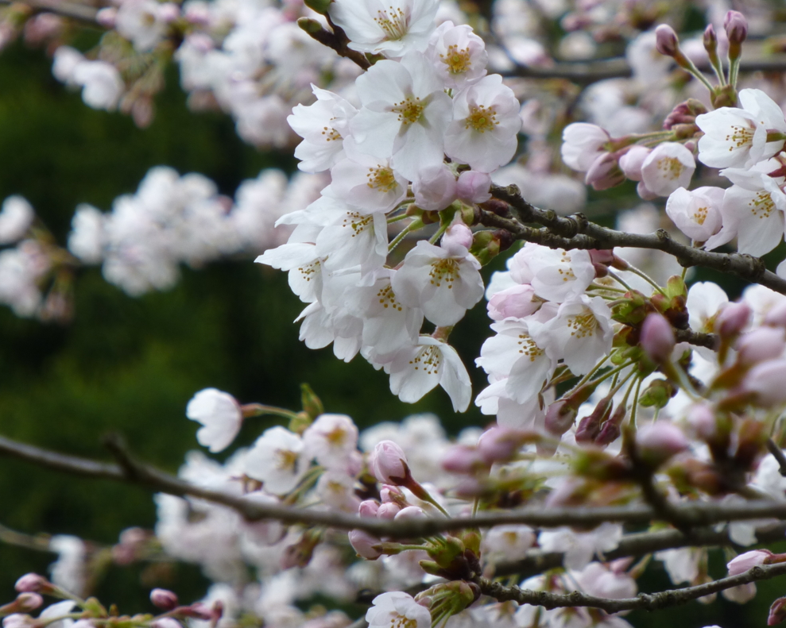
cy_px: 180
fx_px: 7862
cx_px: 471
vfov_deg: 4.6
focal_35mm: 338
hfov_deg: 5.7
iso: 100
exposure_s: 1/100
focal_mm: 38.2
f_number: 5.6
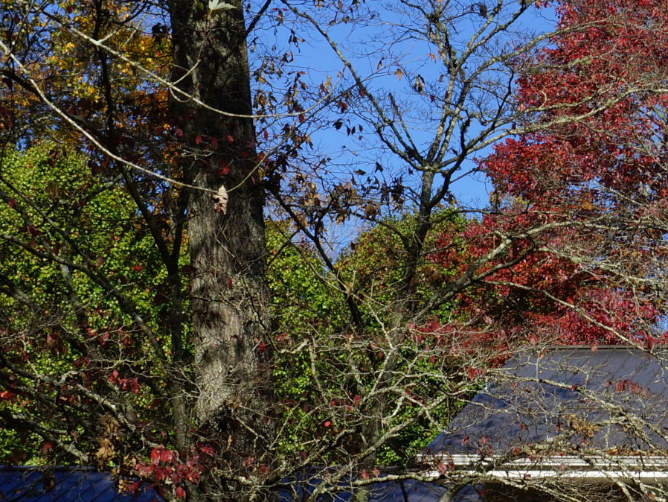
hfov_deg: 11.6
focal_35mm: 169
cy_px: 374
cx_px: 728
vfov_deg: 8.8
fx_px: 3255
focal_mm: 35
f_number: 13
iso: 100
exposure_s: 1/200
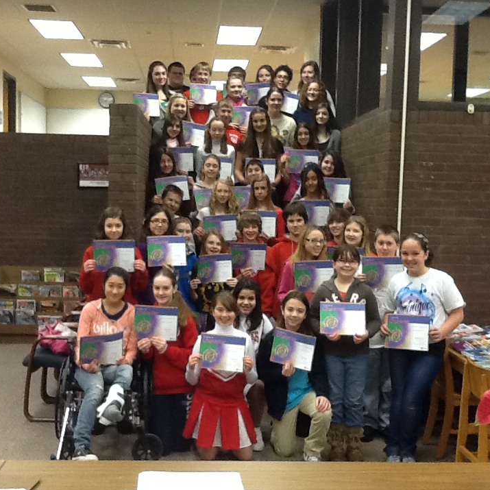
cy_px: 246
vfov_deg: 43.9
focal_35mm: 38
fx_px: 609
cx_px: 232
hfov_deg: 43.8
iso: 200
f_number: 2.4
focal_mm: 2.03
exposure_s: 1/30
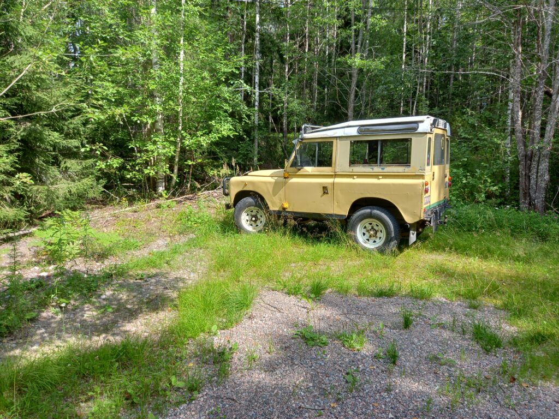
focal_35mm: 25
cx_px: 280
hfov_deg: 69.4
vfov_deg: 54.9
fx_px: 404
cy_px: 210
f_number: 2
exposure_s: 1/154
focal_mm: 4.6
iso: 25
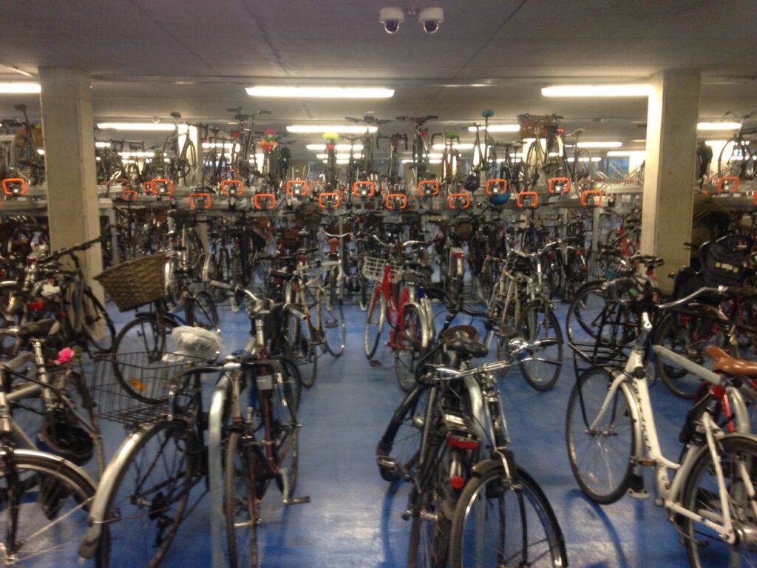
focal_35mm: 33
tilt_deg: -9.2
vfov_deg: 42.9
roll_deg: +1.4
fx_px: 722
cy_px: 284
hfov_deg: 55.4
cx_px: 378
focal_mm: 4.12
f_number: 2.4
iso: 200
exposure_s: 1/20
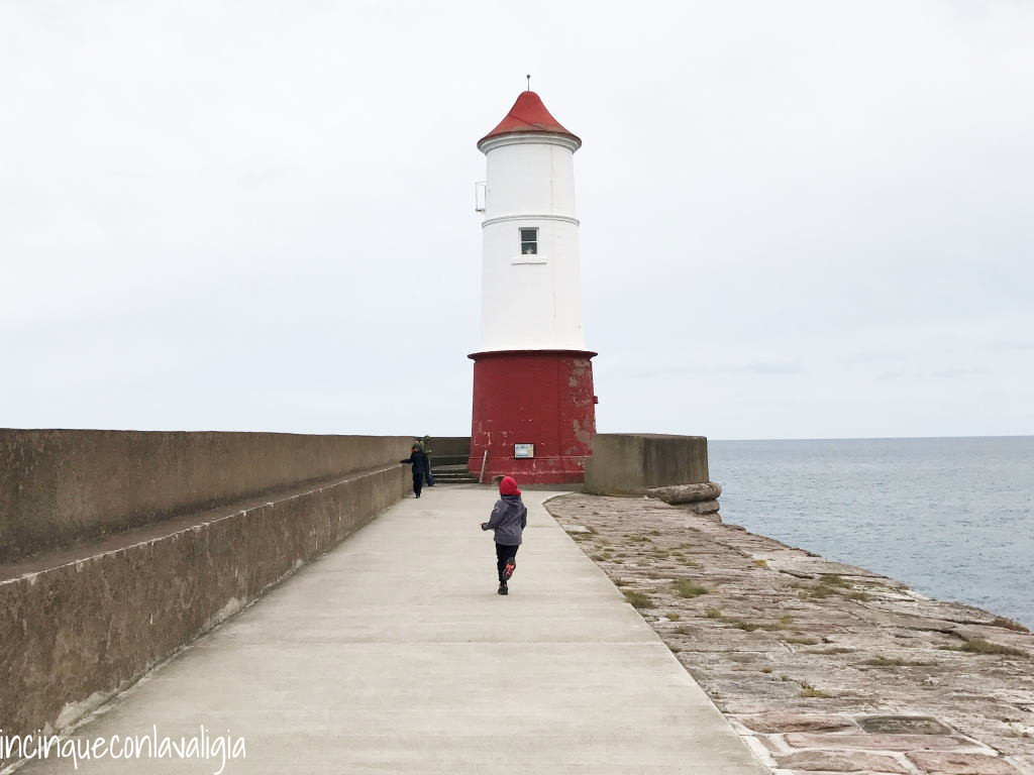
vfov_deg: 49.7
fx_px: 836
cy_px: 388
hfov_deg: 63.4
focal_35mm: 28
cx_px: 517
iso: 20
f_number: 1.8
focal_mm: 3.99
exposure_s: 1/4000
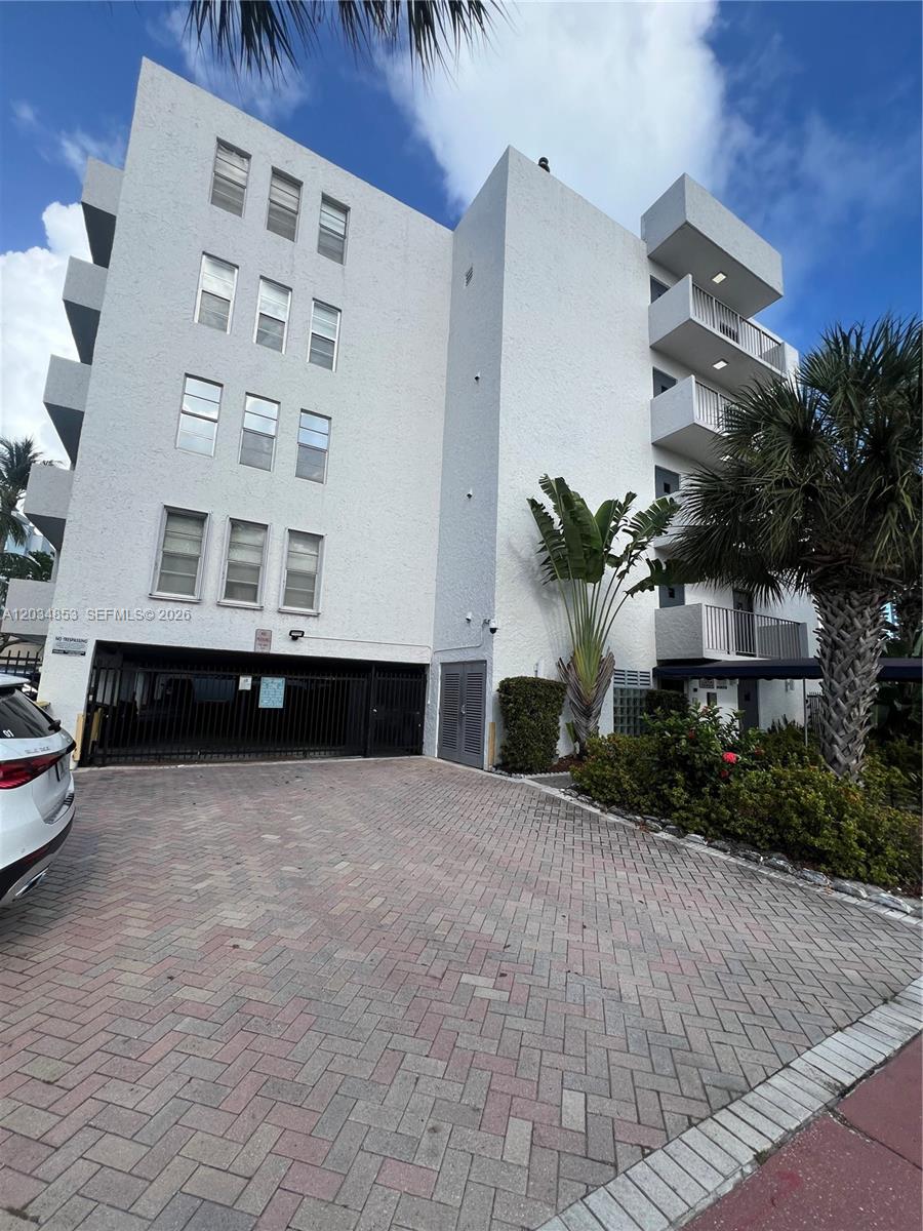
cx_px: 462
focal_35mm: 13
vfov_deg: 106.2
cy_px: 616
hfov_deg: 89.9
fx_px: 462
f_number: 1.8
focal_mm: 1.57
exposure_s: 1/1429
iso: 32
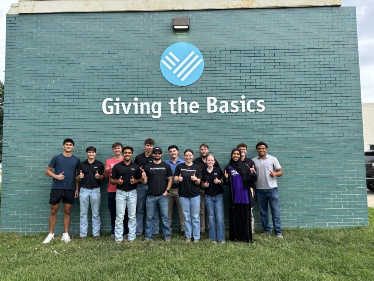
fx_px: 281
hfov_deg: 67.3
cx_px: 187
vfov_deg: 53.1
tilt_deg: +4.2
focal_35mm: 26
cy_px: 140
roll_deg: +0.7
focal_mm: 5.96
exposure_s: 1/781
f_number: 1.6
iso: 50
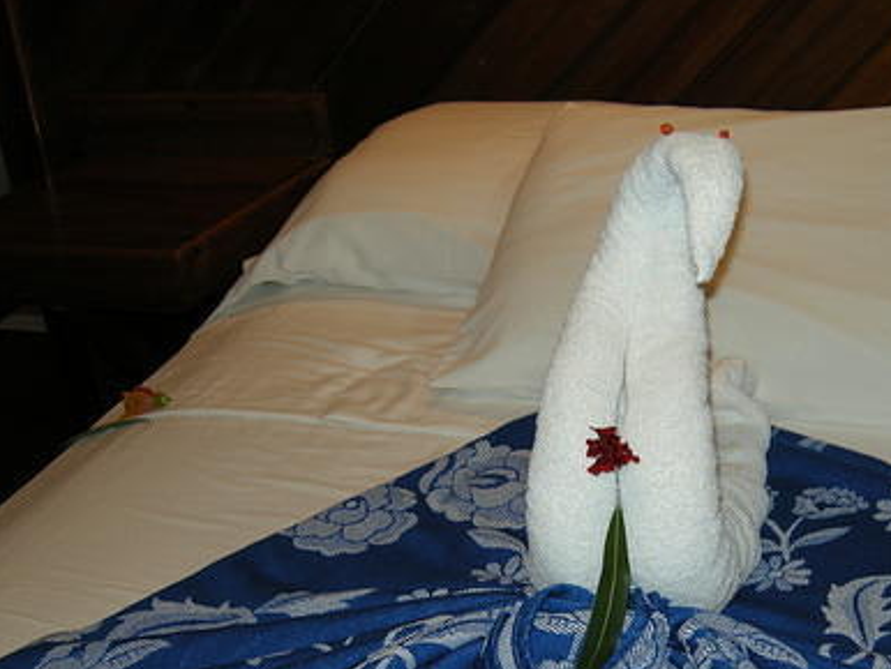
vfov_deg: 24.8
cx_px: 660
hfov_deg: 32.6
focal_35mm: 58
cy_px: 544
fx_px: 1494
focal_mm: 7.5
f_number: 2.7
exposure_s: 1/30
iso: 64
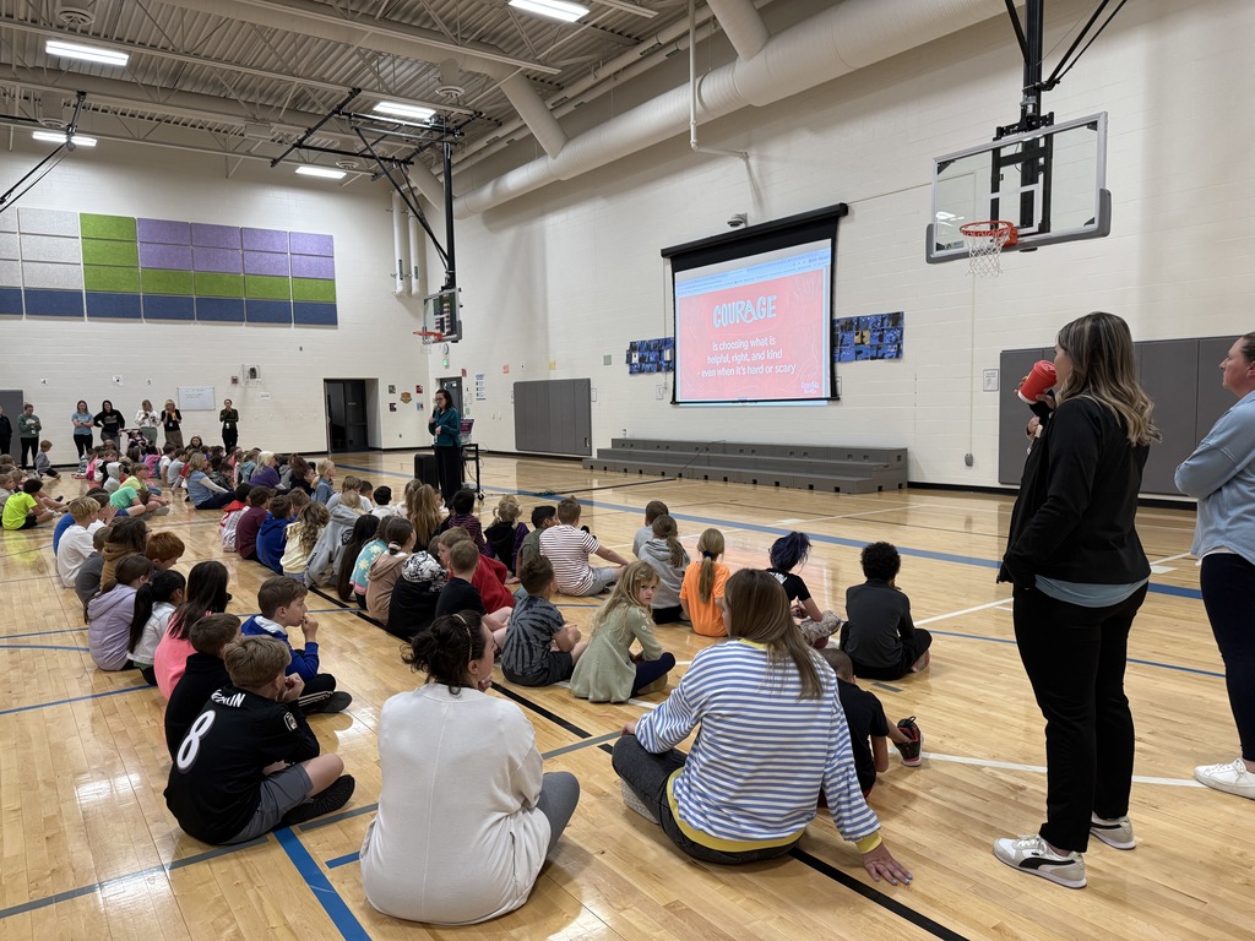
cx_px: 628
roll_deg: +1.2
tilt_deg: -4.5
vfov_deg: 56.8
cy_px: 470
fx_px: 870
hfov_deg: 71.6
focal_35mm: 24
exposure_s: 1/107
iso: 200
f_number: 1.78
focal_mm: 6.76
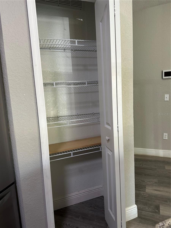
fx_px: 158
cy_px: 114
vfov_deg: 71.6
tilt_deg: -4.5
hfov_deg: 56.8
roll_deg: +5.7
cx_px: 86
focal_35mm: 24
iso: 200
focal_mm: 6.86
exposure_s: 1/47
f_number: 1.78
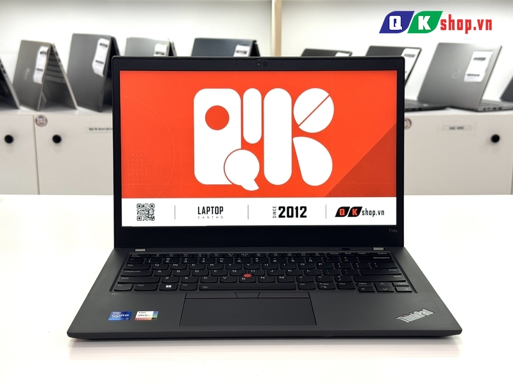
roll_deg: +0.7
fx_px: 711
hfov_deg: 39.7
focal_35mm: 48
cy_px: 192
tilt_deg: -13.7
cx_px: 256
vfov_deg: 30.3
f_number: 1.78
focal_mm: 6.76
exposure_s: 1/121
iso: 50
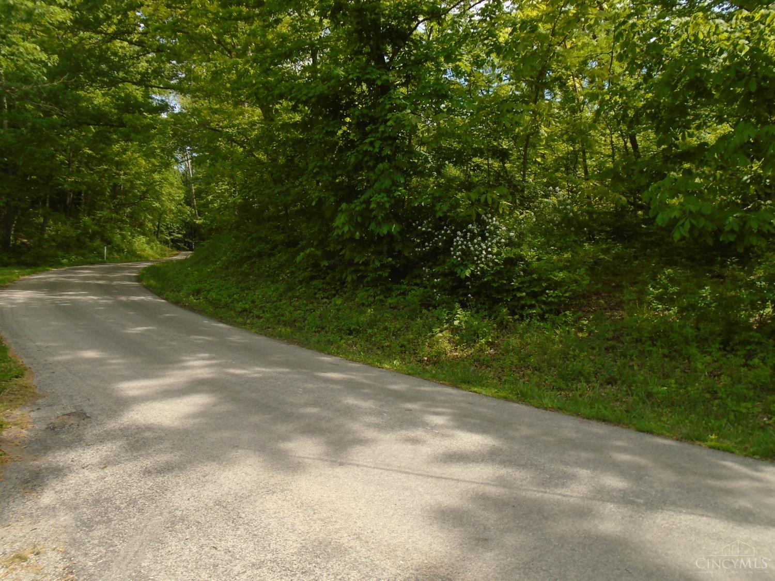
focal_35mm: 26
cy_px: 290
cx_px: 388
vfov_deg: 53.1
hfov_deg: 67.3
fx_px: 582
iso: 100
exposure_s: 1/400
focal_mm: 4.6
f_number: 3.2
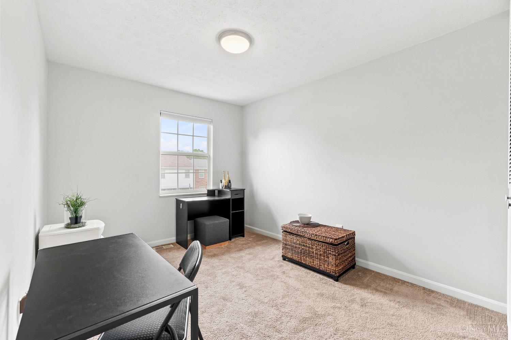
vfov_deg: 77.3
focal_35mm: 15
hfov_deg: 100.4
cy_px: 170
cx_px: 256
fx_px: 213
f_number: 10
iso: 250
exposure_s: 1/13
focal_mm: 10
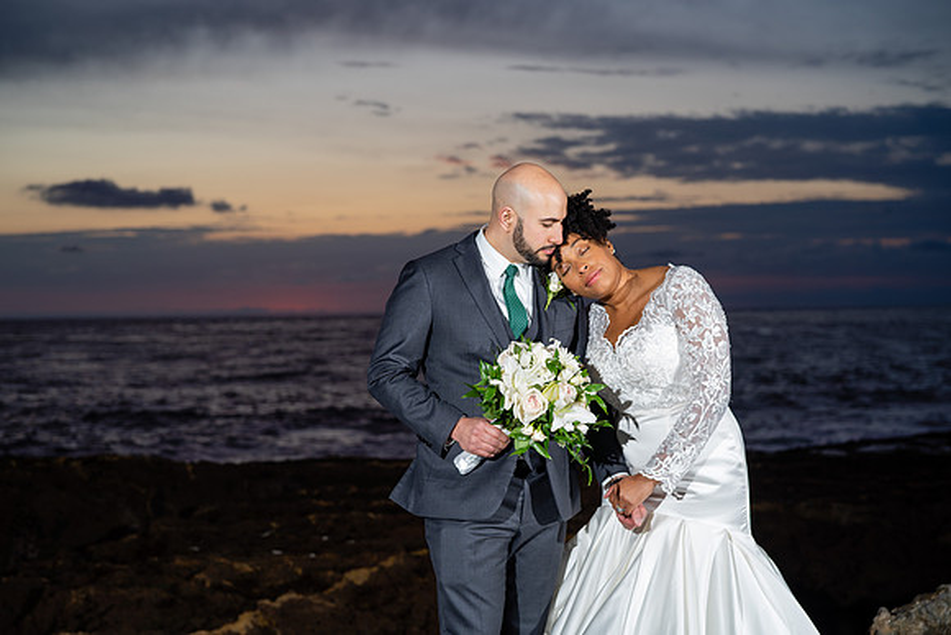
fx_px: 1363
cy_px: 318
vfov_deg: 26.2
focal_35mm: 52
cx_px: 476
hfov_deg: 38.5
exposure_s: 1/250
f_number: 2.8
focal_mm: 50
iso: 50
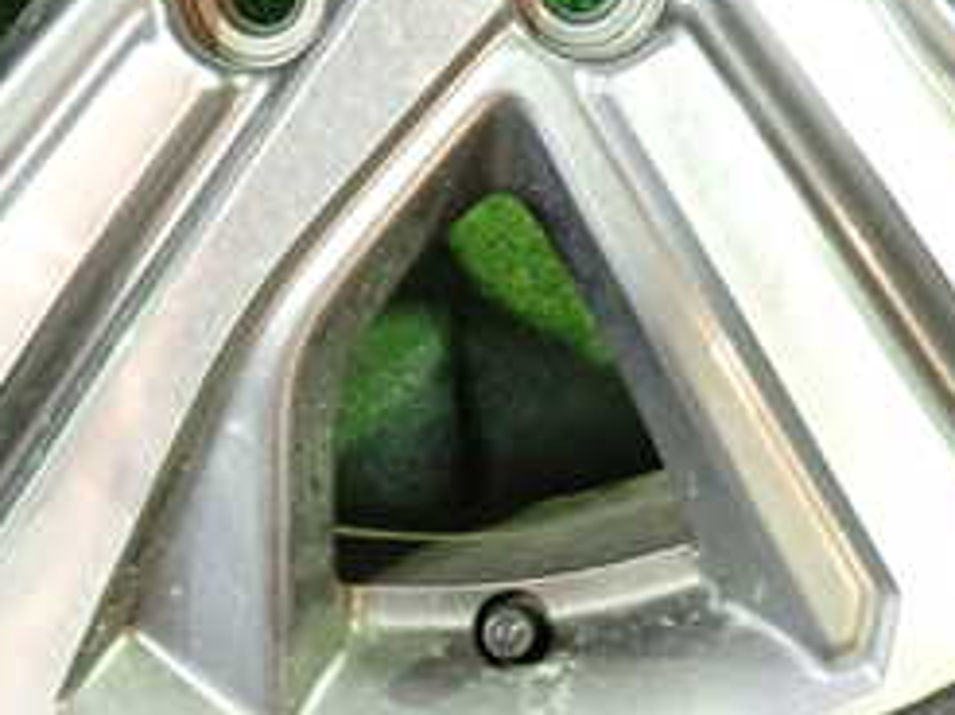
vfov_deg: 23.9
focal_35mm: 61
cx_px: 373
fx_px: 1681
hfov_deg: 31.6
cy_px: 474
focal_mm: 4.5
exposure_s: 1/30
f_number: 2
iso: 640
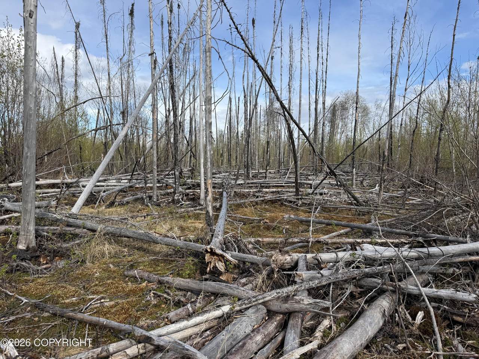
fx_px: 332
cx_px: 240
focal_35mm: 24
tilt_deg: -3.3
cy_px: 180
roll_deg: -0.3
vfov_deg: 56.8
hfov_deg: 71.6
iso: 80
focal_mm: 6.76
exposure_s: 1/3279
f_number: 1.78
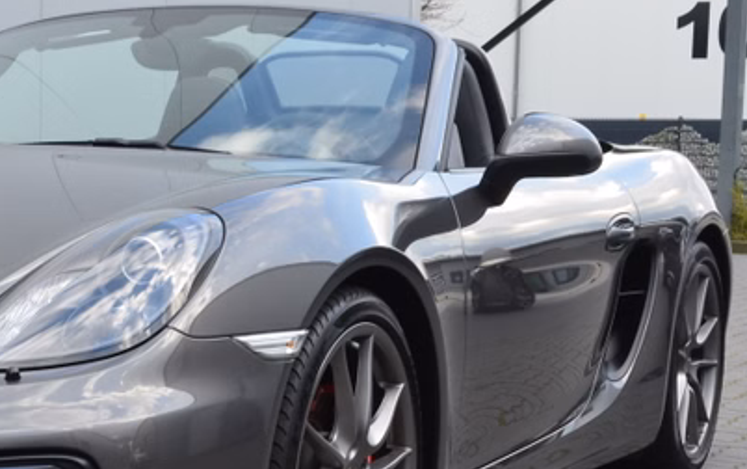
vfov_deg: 14.3
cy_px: 383
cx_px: 48
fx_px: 1854
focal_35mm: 91
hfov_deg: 22.1
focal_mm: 30
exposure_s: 1/60
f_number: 10
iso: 400
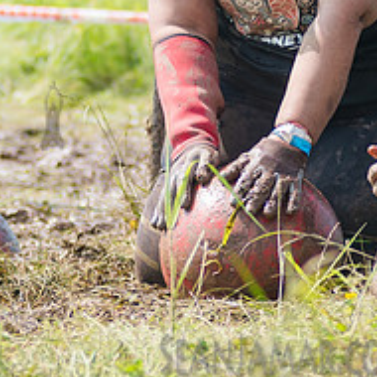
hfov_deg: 3.5
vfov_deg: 3.5
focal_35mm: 496
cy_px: 58
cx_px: 215
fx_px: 6112
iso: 250
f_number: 3.2
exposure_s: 1/1600
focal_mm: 112
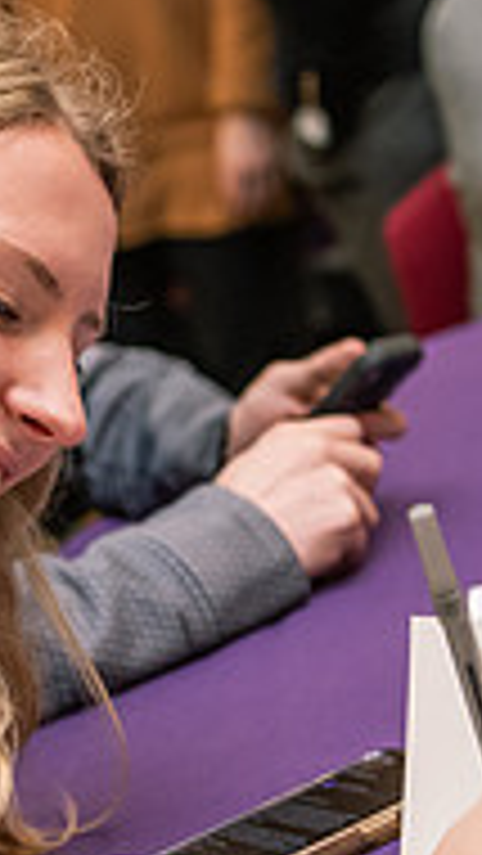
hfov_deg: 8.6
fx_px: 3201
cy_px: 547
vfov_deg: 15.2
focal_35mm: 141
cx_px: 68
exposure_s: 1/125
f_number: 3.2
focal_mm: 44
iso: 1250
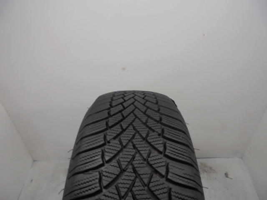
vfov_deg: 53.1
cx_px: 134
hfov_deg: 67.3
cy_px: 100
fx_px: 201
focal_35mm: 26
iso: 100
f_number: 3.5
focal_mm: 4.6
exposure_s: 1/30
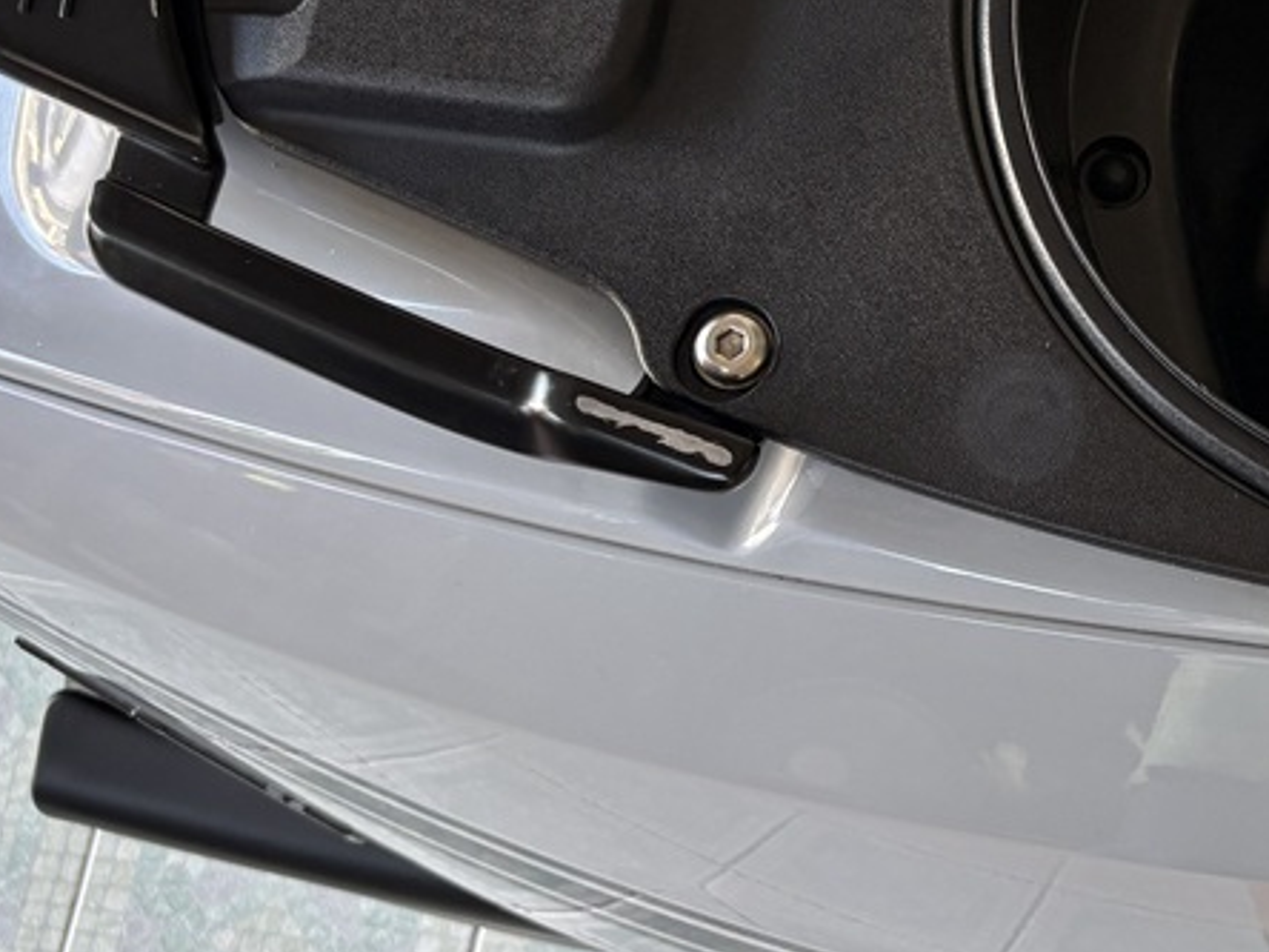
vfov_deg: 19.4
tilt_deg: -71.4
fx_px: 2749
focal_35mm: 75
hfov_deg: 24.9
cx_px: 1240
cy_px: 197
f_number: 1.6
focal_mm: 5.96
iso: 125
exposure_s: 1/91
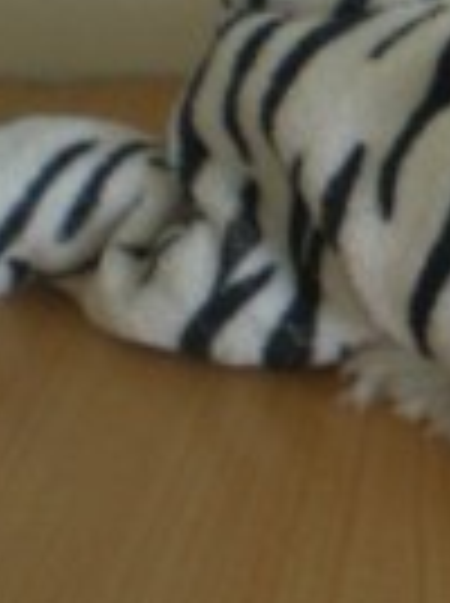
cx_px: 702
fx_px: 2574
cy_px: 148
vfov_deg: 13.3
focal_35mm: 148
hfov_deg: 9.7
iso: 200
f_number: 3.1
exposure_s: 1/38
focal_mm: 6.3
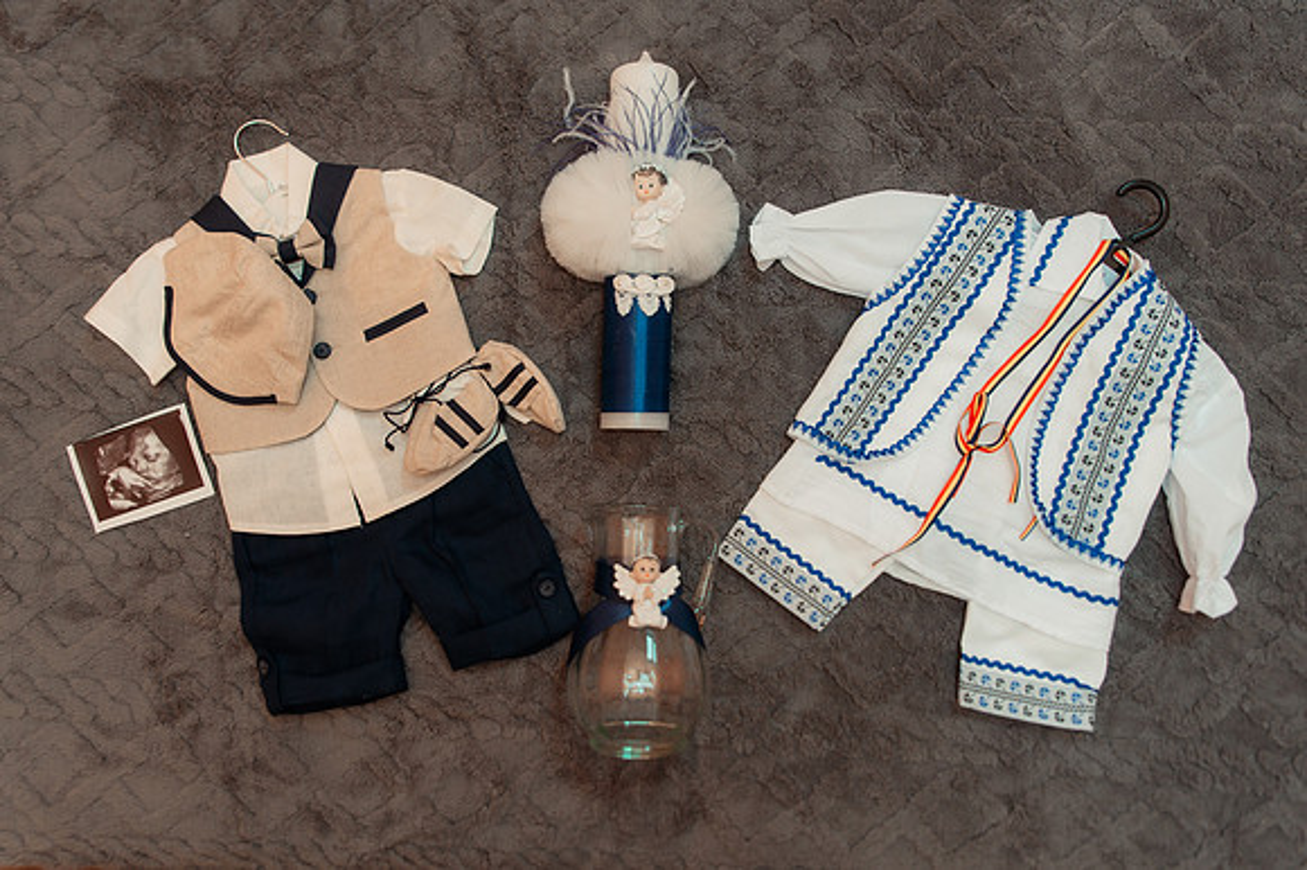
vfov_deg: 49.8
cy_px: 402
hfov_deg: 69.8
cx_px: 625
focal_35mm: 26
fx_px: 936
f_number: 3.5
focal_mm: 24
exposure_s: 1/125
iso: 400
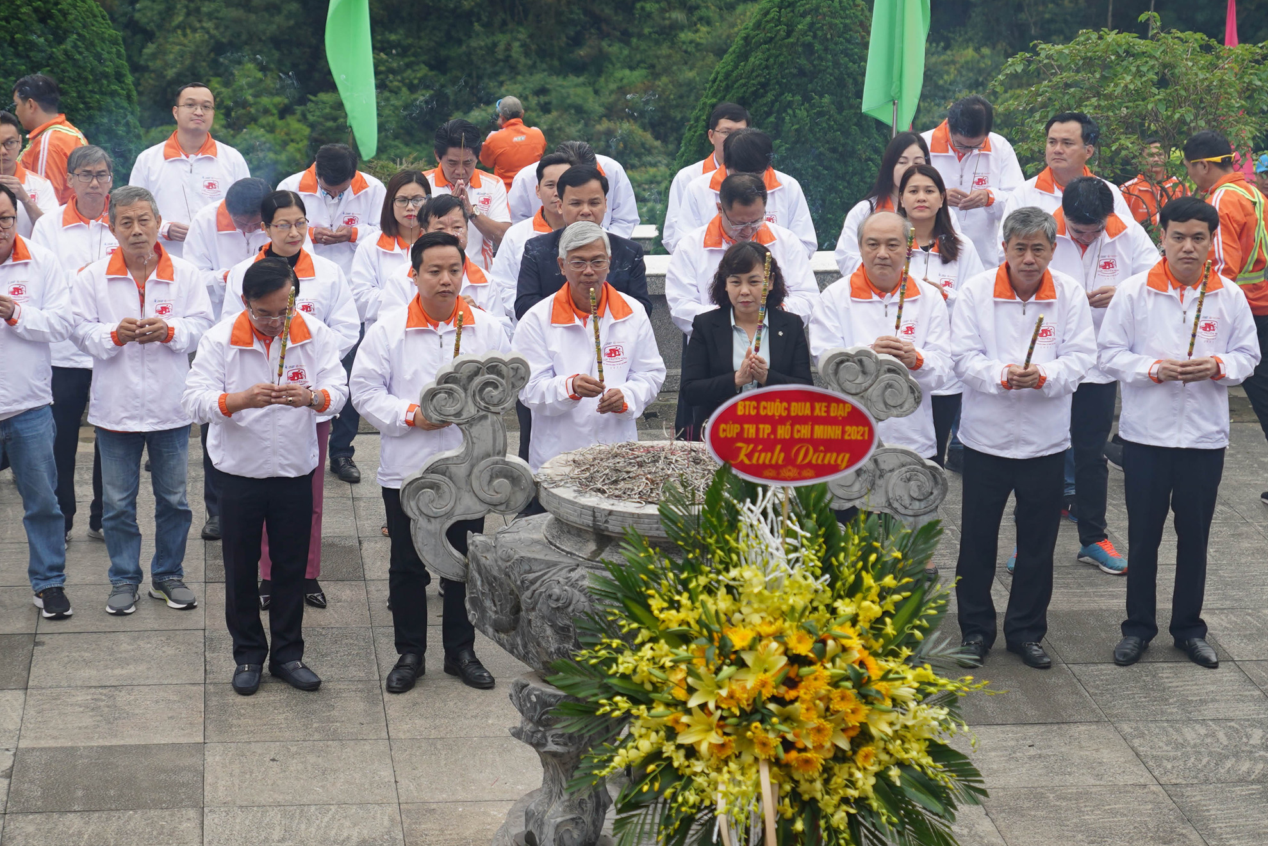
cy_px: 335
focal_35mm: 97
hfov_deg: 21.0
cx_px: 533
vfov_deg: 14.1
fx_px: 3417
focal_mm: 50
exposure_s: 1/400
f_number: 2.8
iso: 100
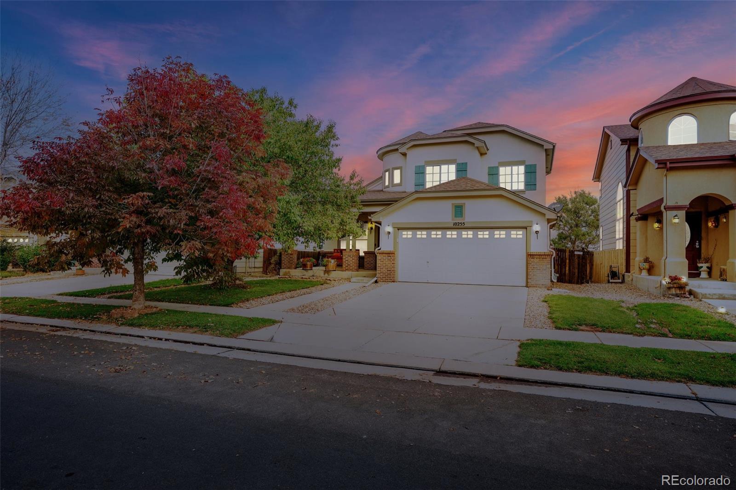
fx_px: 409
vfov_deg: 61.9
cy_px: 245
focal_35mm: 20
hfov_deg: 84.0
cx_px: 368
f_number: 7.1
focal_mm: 20
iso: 125
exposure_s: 1/60
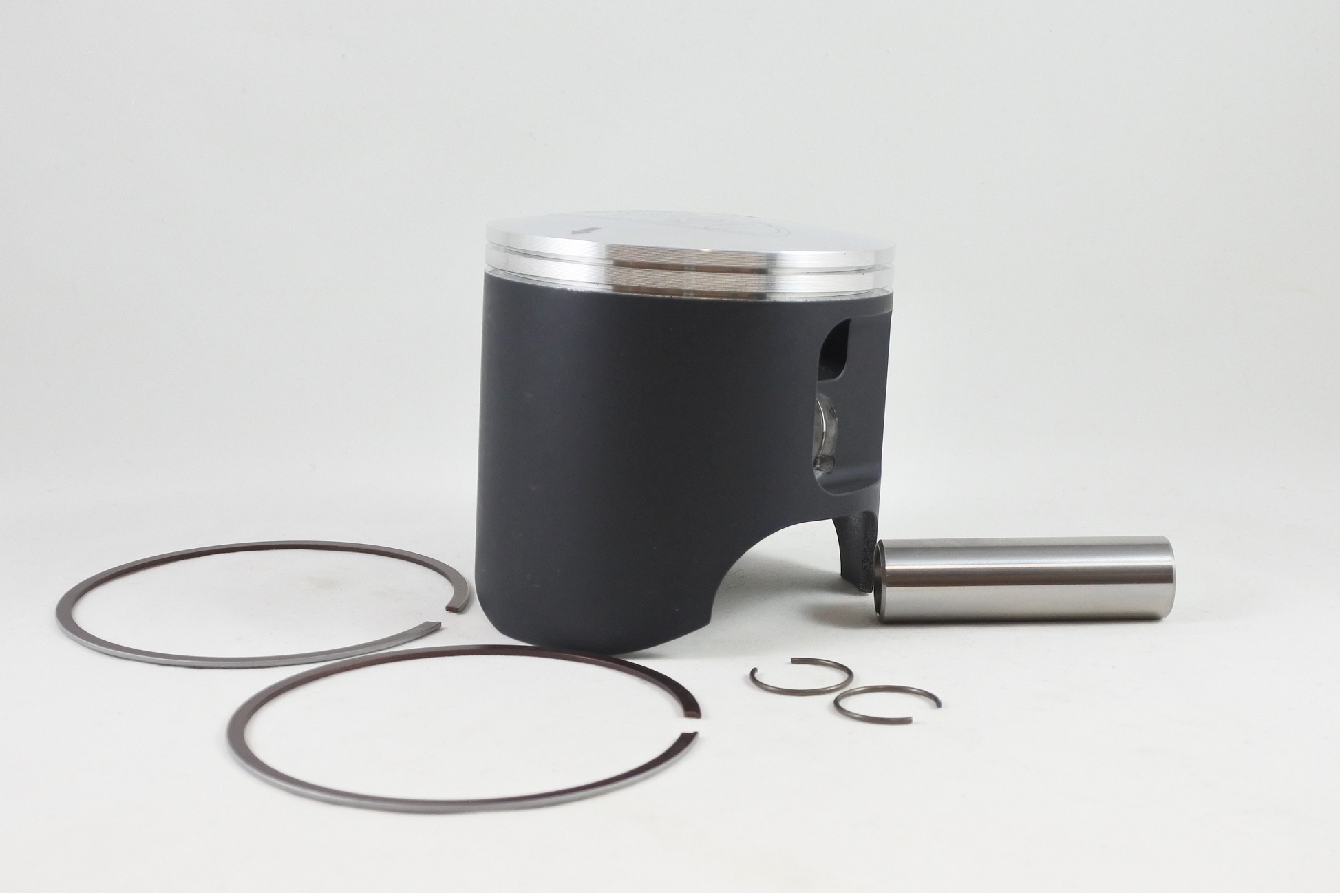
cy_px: 446
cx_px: 670
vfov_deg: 34.2
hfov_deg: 49.6
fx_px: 1451
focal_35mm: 39
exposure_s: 1/125
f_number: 4.2
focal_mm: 14.7
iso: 500
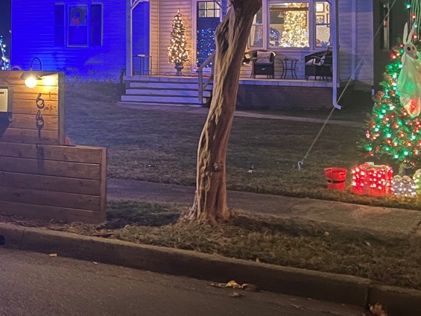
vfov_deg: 20.7
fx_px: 839
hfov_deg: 27.5
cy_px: 8
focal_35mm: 69
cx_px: 77
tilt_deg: +2.3
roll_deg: -0.3
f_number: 1.5
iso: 640
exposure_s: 1/12
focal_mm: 5.7
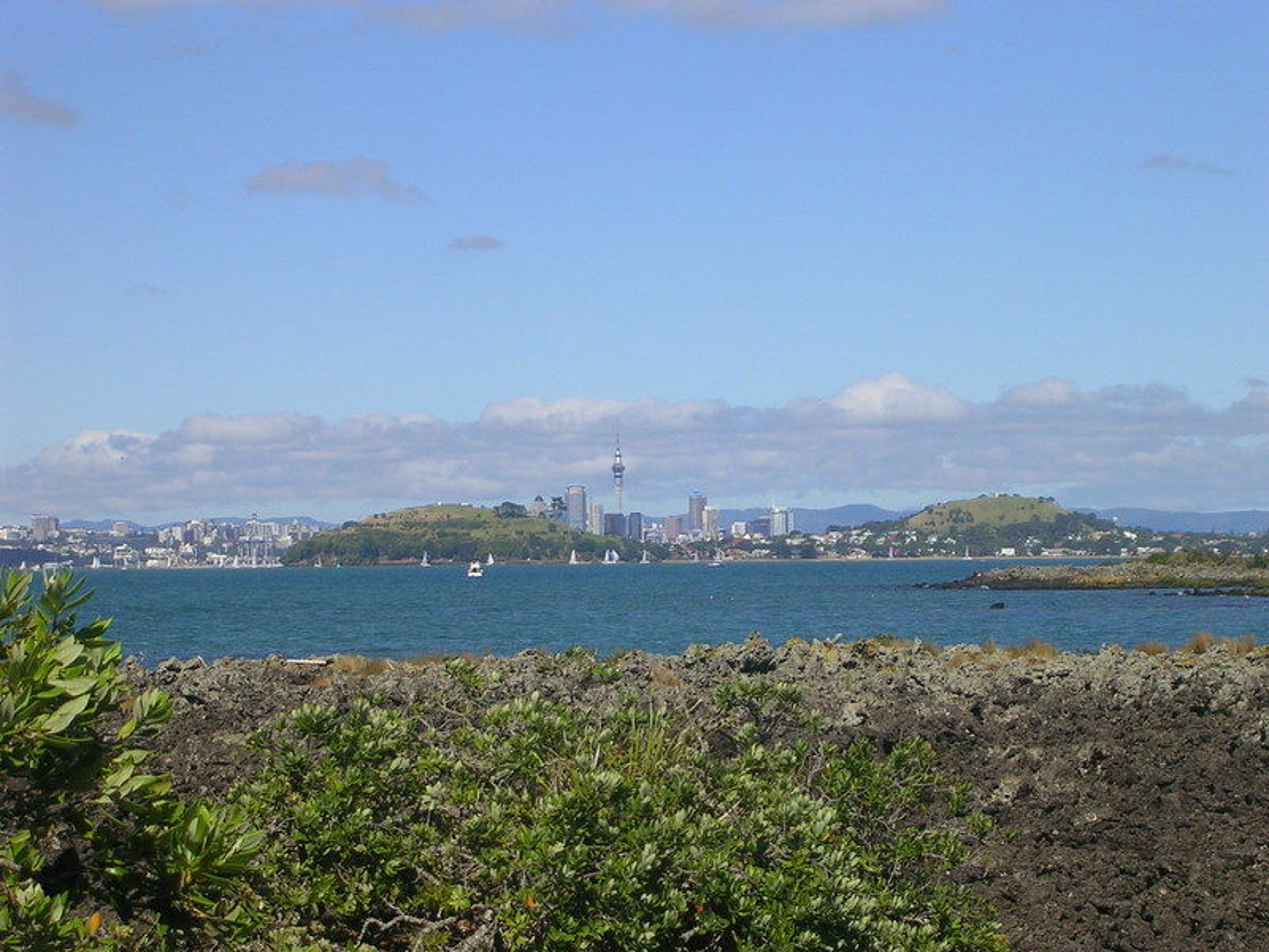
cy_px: 476
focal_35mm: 115
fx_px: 4216
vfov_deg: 12.9
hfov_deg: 17.1
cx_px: 634
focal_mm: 17.4
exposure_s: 1/610
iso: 50
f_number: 4.9
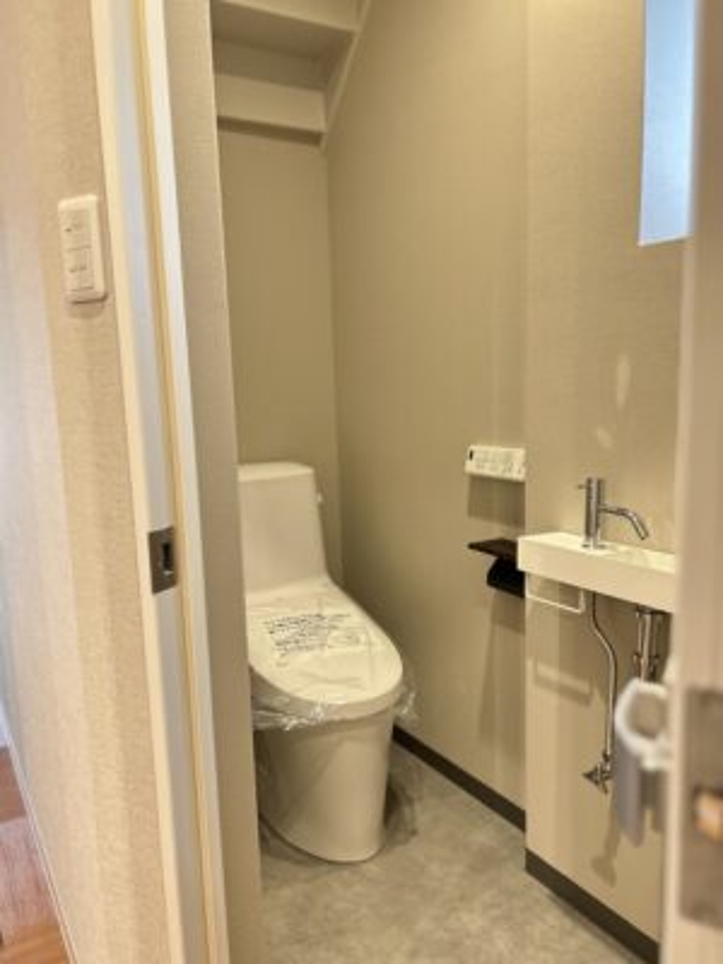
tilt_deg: -9.2
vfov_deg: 67.3
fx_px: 724
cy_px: 482
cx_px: 362
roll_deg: +1.0
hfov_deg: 53.1
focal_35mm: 26
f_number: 1.5
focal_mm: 5.7
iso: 400
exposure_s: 1/60
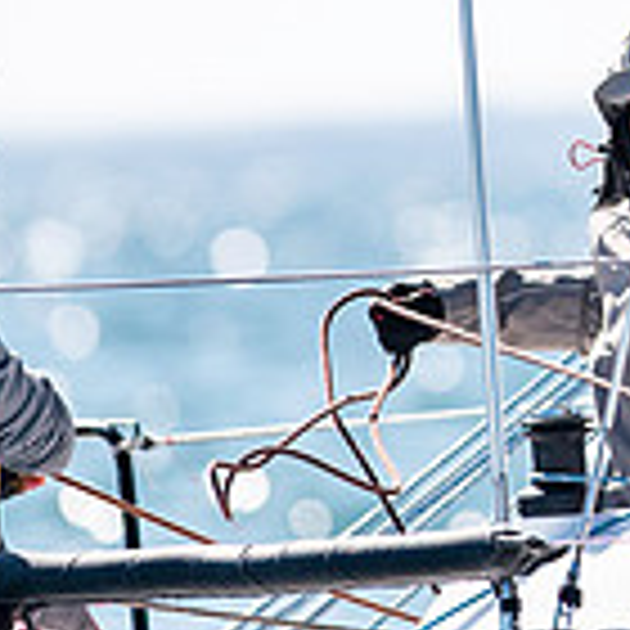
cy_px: -187
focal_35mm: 1583
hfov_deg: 1.1
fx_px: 32595
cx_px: 1170
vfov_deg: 1.1
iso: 250
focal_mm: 300
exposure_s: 1/3200
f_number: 5
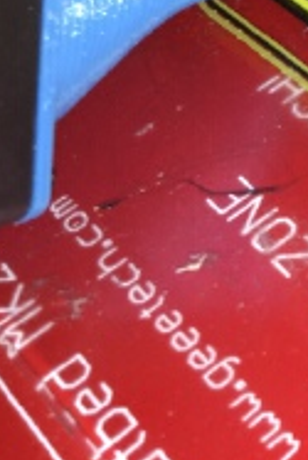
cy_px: 76
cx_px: 585
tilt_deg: -44.6
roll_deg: +5.6
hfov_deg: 13.2
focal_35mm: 92
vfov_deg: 21.8
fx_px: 1178
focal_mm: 3.3
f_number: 2.4
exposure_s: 1/30
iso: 25
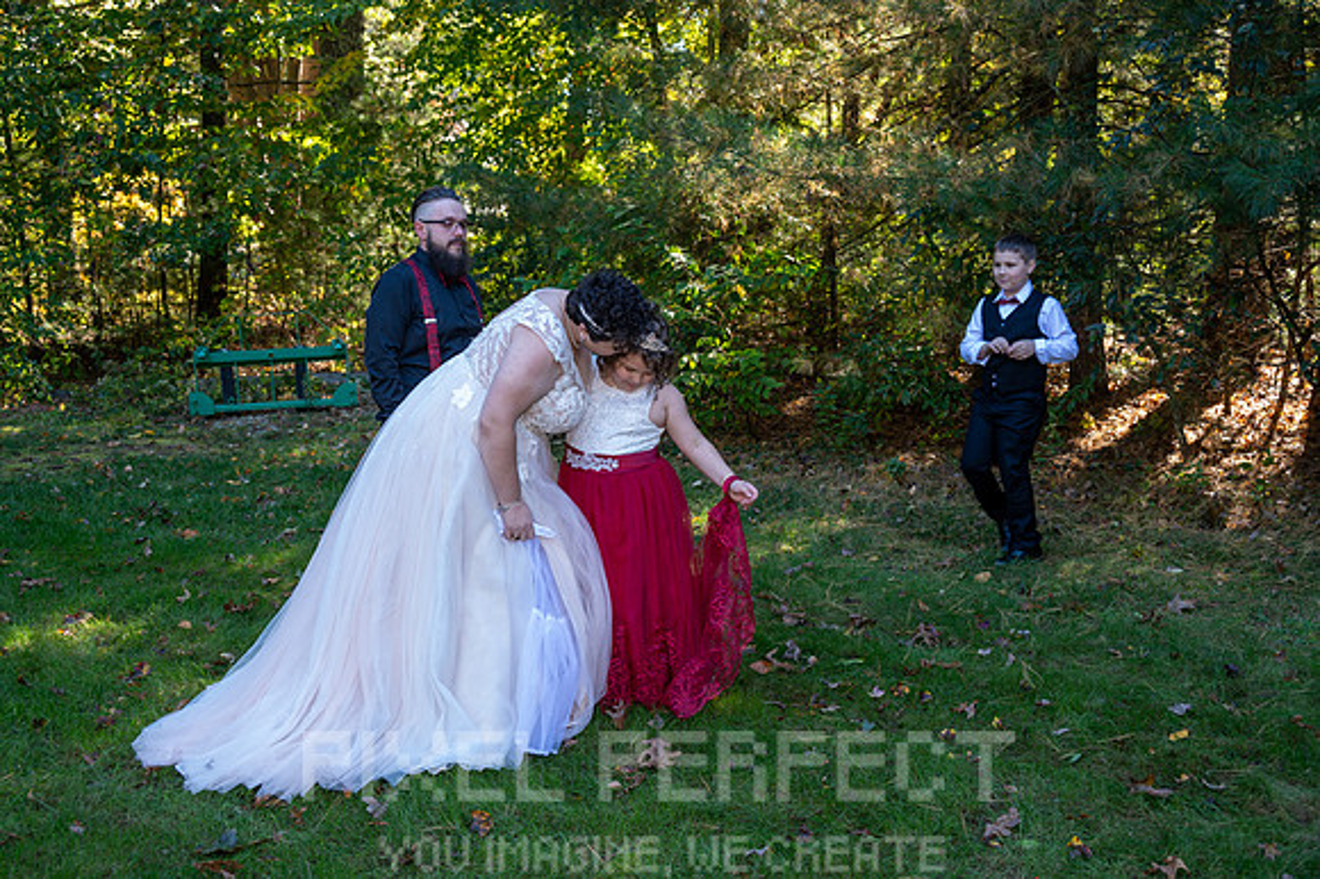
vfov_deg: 31.9
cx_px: 660
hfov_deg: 46.4
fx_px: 1539
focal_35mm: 42
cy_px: 440
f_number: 5
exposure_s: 1/60
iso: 280
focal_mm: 42
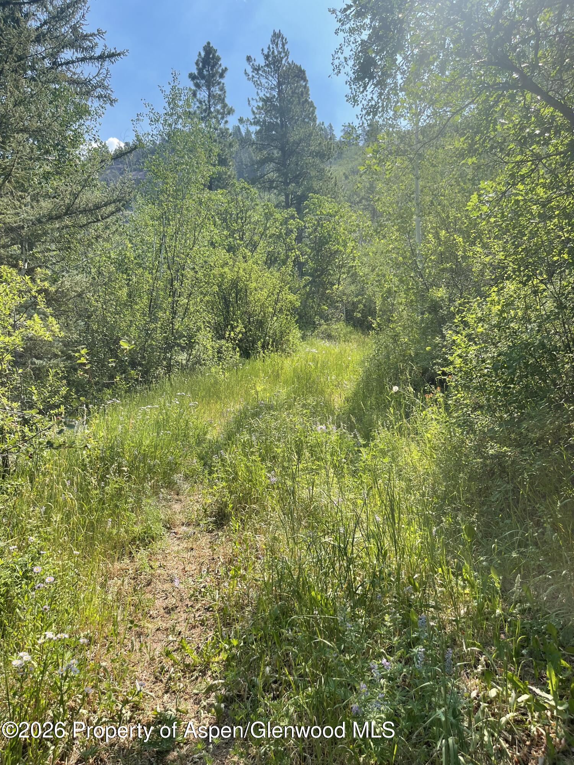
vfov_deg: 69.4
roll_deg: +0.7
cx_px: 287
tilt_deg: +4.7
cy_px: 382
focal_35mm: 25
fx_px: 553
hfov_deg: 54.9
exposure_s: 1/1252
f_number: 1.6
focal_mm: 5.1
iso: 32
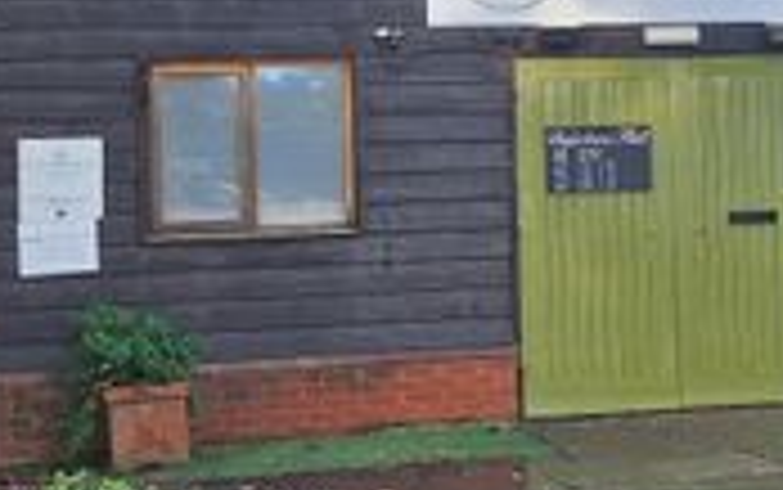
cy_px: 72
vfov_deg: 22.7
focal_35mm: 56
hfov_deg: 35.9
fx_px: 1196
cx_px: 513
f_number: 1.8
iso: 40
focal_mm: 5.54
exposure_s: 1/152
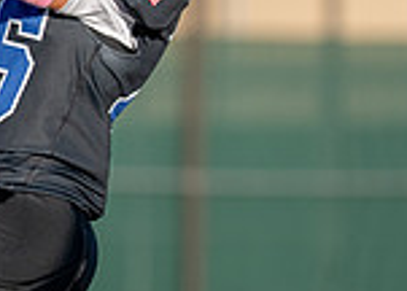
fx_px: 9598
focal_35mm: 830
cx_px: 39
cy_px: 145
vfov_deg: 1.7
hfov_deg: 2.4
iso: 250
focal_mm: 164
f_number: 2.8
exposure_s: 1/4000
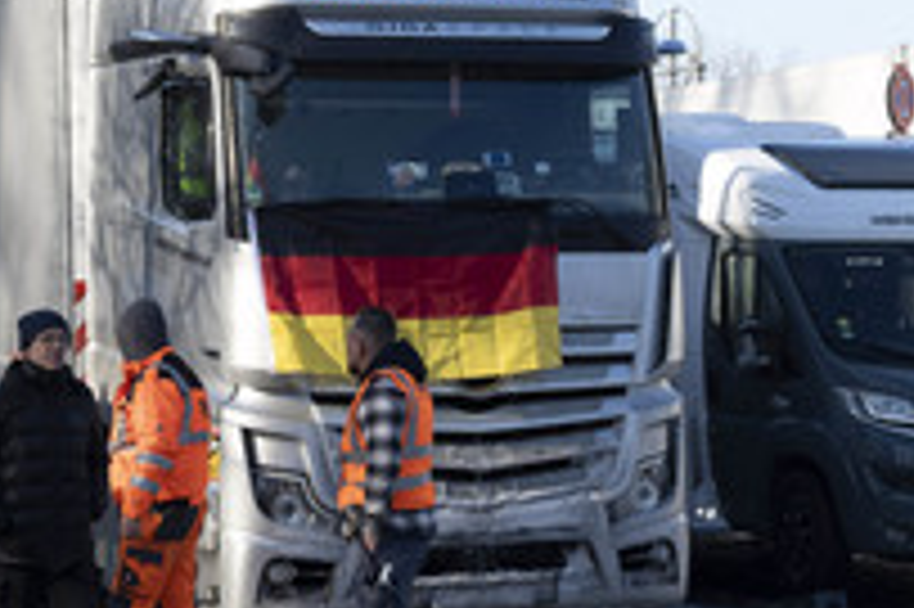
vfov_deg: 12.5
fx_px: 2765
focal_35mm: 109
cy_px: 288
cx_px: 313
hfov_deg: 18.7
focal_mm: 33.1
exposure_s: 1/400
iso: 125
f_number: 5
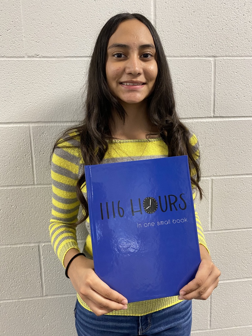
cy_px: 168
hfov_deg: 53.1
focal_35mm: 26
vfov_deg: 67.3
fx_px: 252
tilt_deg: -8.5
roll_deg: +1.1
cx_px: 126
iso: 320
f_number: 1.8
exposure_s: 1/60
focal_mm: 4.25
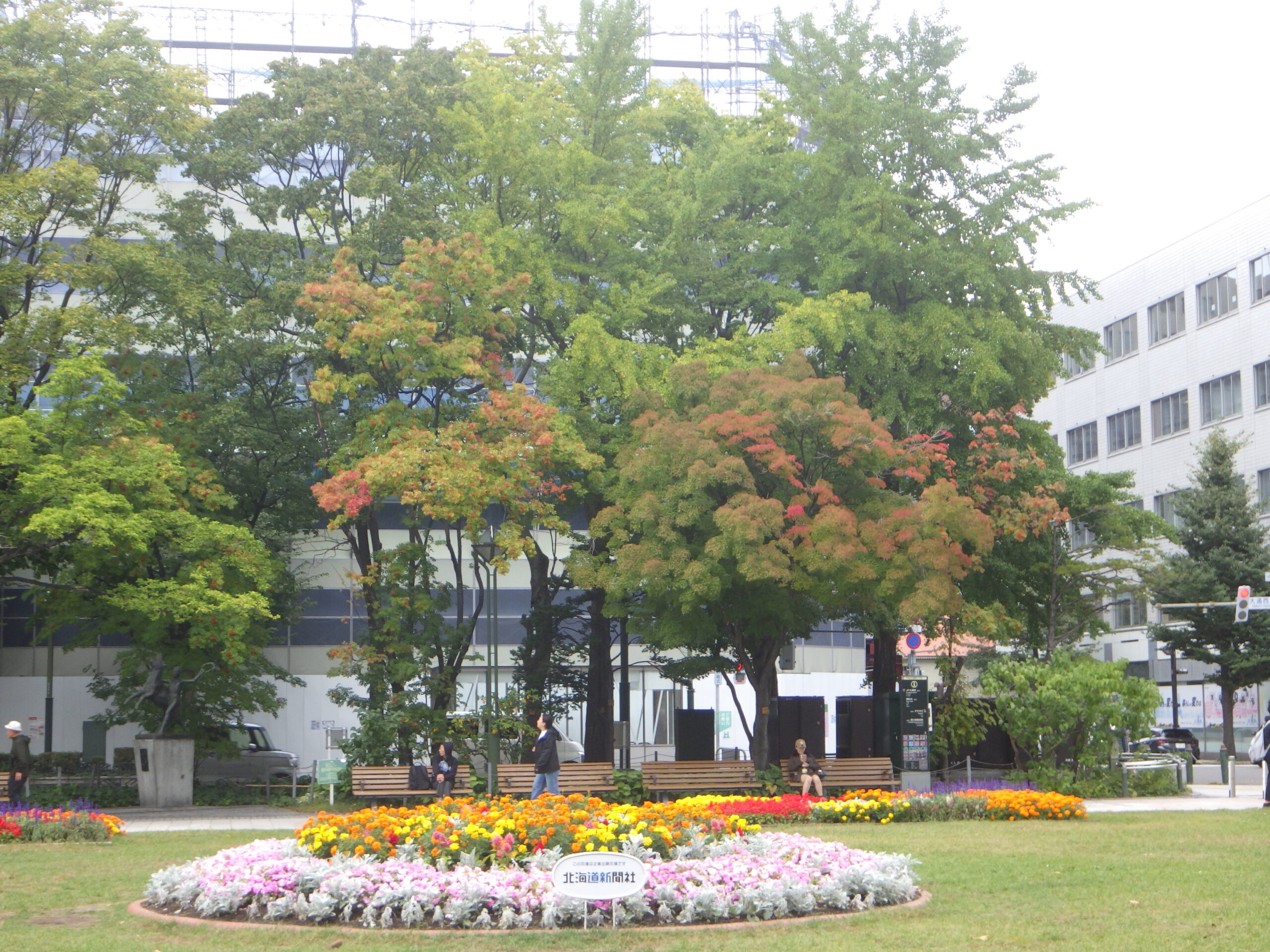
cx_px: 635
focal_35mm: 62
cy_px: 476
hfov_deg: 31.2
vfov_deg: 23.7
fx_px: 2275
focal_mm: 11.1
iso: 125
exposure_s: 1/100
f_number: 4.6
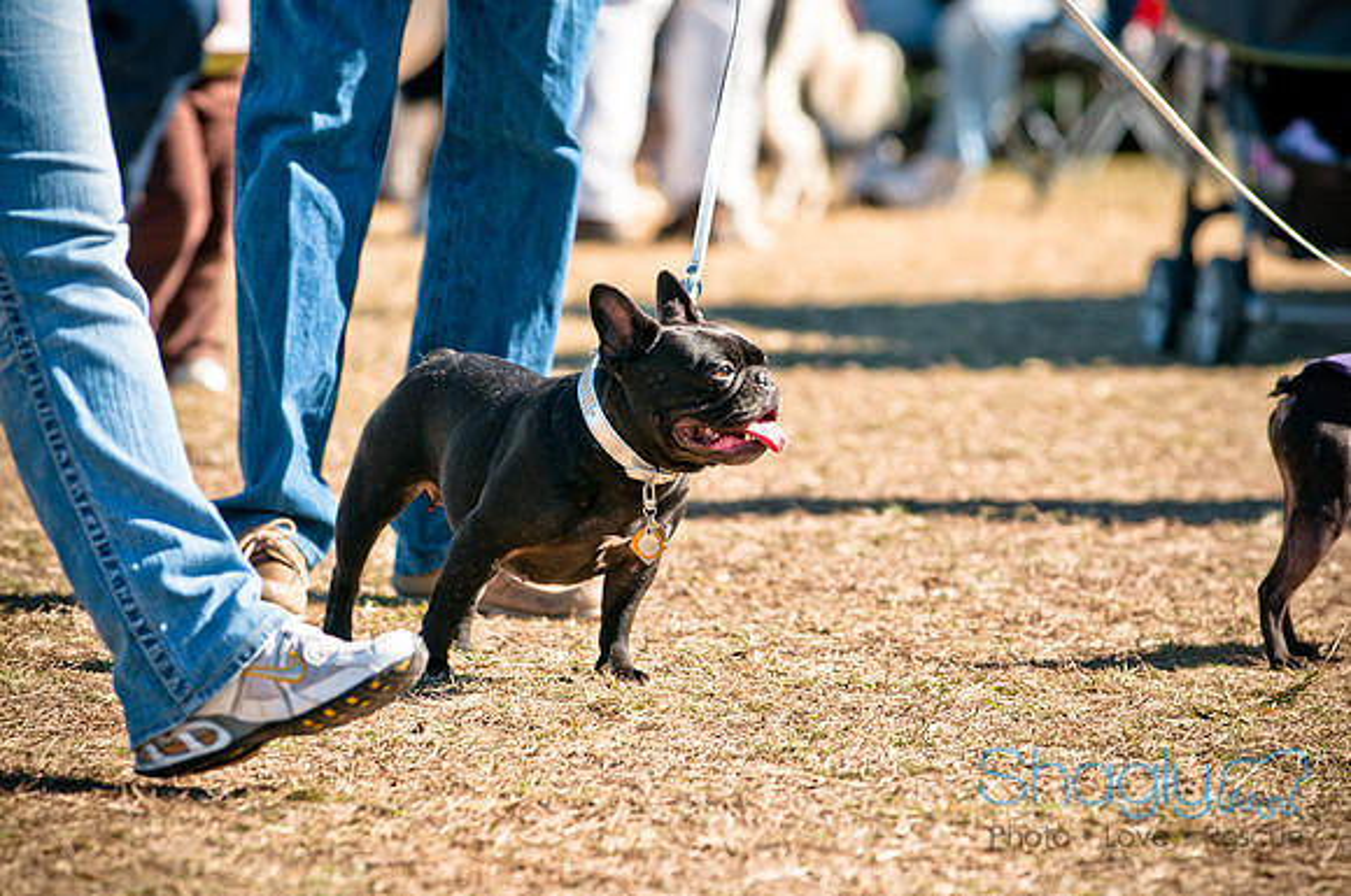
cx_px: 676
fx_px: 9837
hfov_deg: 7.9
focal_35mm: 262
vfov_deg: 5.2
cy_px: 448
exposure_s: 1/1250
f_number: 4.5
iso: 200
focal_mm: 175
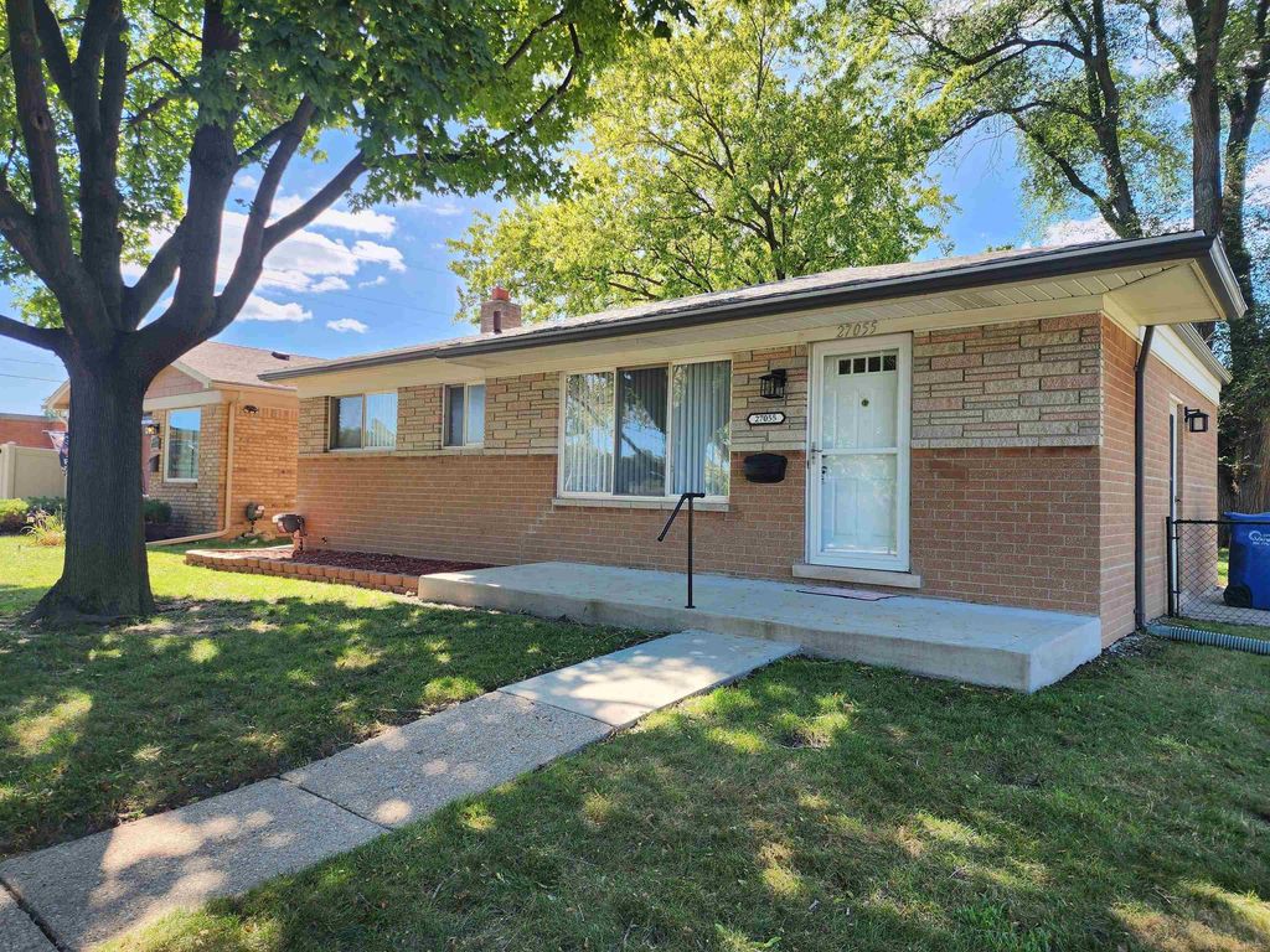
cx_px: 635
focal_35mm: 23
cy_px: 476
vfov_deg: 58.9
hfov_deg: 73.9
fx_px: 844
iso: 12
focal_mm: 6.4
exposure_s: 1/185
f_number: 1.8
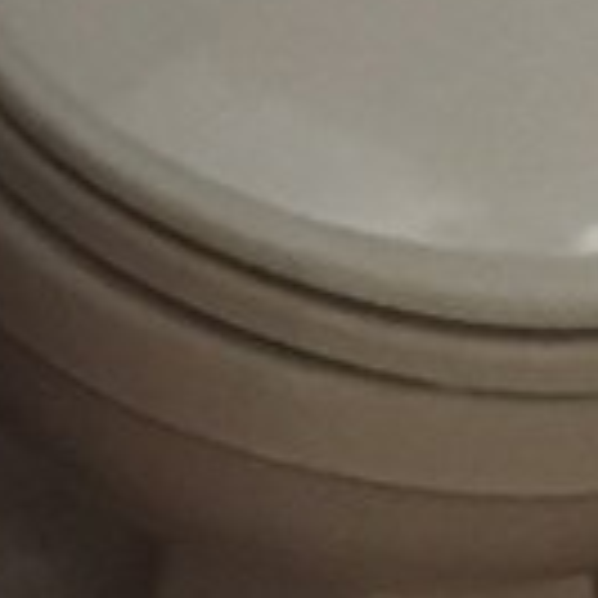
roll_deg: -4.4
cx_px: 4
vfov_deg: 8.1
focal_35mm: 197
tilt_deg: -20.3
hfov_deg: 8.8
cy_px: -931
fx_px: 3850
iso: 200
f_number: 2.2
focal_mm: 4.15
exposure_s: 1/30
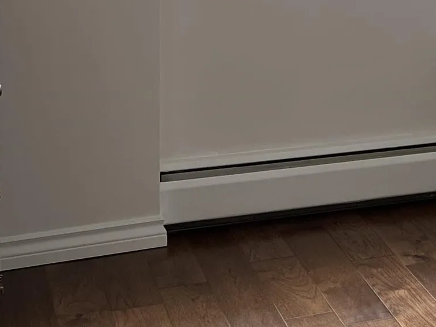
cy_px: -113
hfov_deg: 17.5
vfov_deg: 13.4
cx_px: 559
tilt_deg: -6.5
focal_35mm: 106
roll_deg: -0.9
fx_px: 1335
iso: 50
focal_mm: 5.7
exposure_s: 1/318
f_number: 1.5
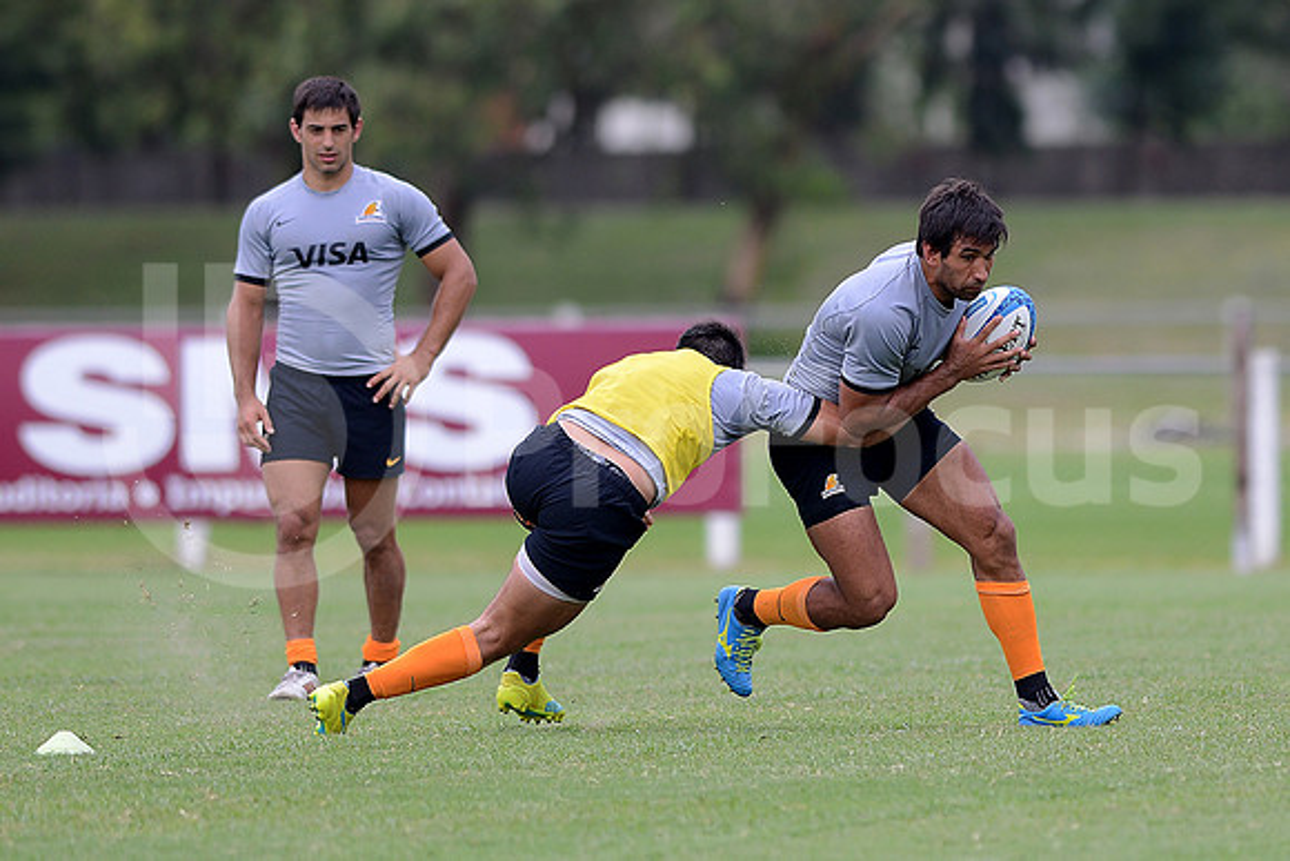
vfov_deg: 4.6
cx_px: 645
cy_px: 430
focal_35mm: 300
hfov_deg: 6.9
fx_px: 10752
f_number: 2.8
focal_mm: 300
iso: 200
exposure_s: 1/1000
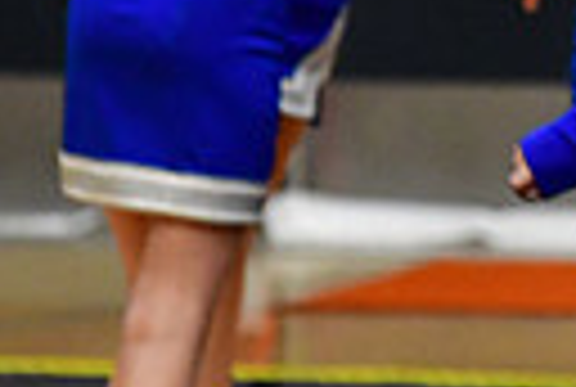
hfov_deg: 1.5
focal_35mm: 1355
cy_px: -281
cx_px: 1300
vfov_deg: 1.0
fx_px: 21731
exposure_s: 1/500
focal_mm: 200
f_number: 3.5
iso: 4000
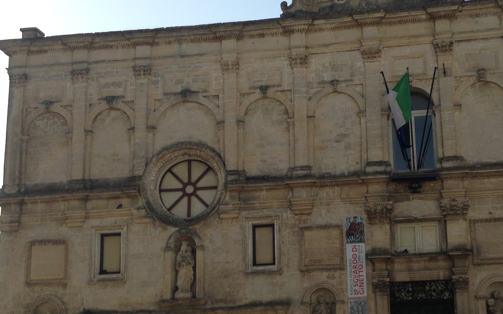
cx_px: 328
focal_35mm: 61
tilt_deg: +12.2
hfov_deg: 33.2
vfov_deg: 21.2
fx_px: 836
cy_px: 207
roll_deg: +3.5
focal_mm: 4.12
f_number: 2.4
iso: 50
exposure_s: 1/1466
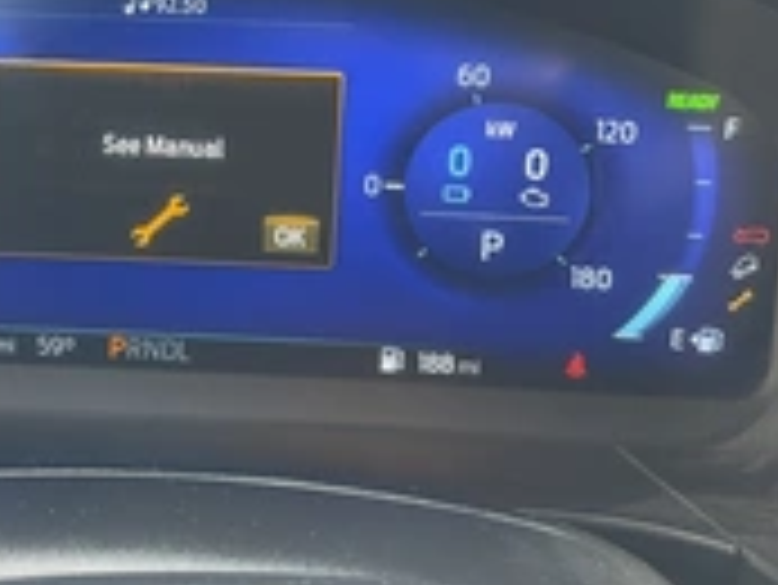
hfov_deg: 28.3
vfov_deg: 21.4
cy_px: 45
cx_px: 144
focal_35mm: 67
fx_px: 1507
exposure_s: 1/82
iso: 64
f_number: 1.8
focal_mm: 3
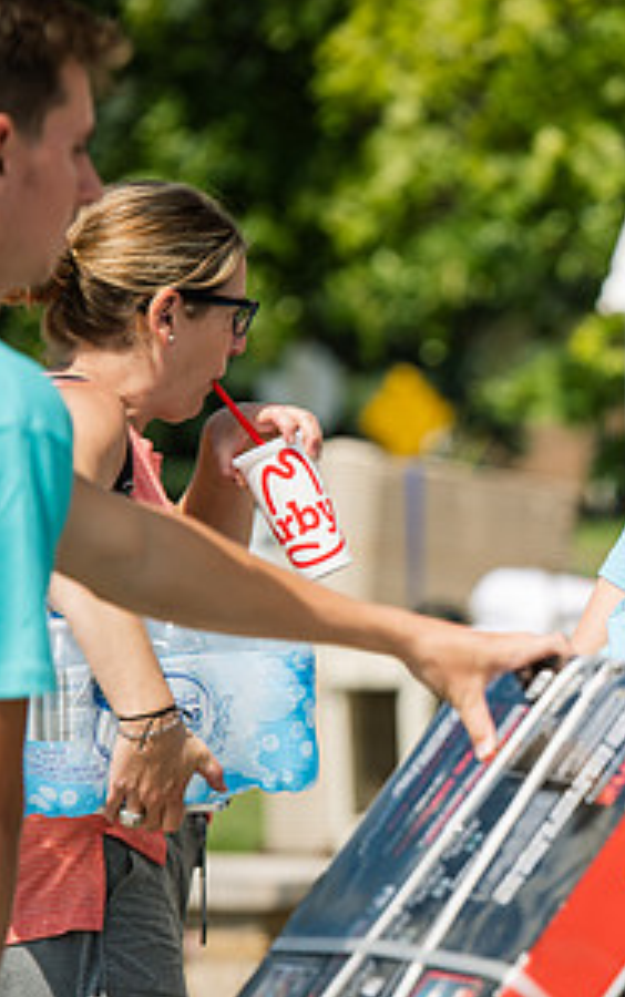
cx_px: 904
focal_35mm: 325
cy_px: 527
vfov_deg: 6.5
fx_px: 8840
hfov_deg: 4.0
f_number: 4.5
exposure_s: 1/640
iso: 64
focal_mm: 165
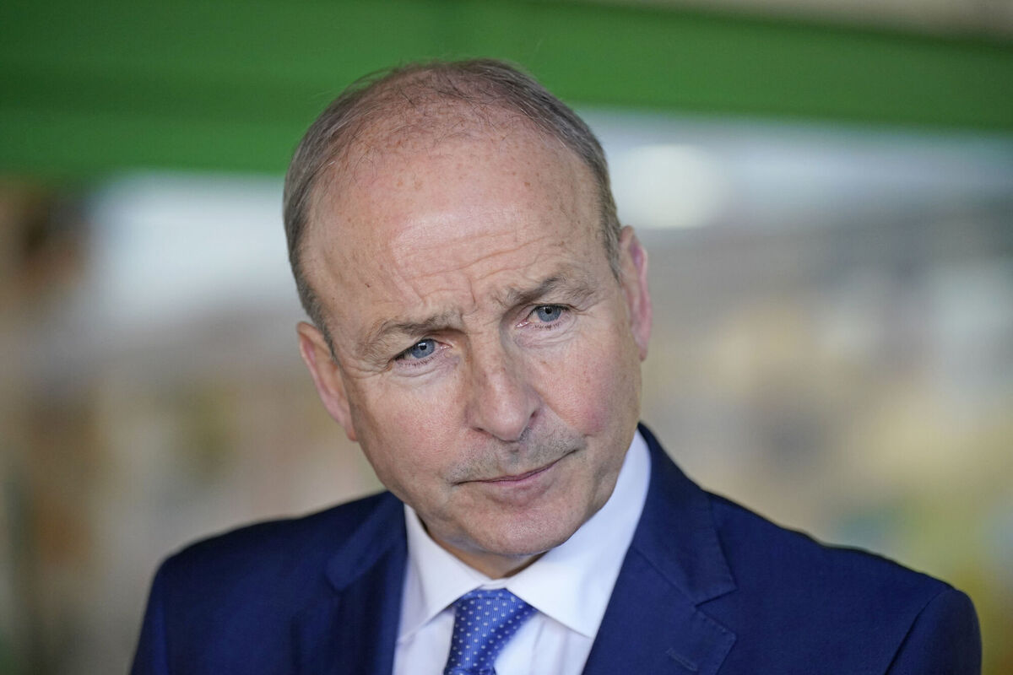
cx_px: 506
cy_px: 338
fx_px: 4417
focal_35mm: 157
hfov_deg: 13.1
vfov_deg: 8.7
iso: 2500
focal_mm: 157
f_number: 2.8
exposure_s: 1/1000
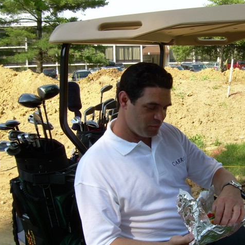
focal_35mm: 45
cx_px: 156
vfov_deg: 37.6
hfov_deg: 37.3
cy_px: 122
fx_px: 360
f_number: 4.6
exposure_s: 1/177
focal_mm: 6.3
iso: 50
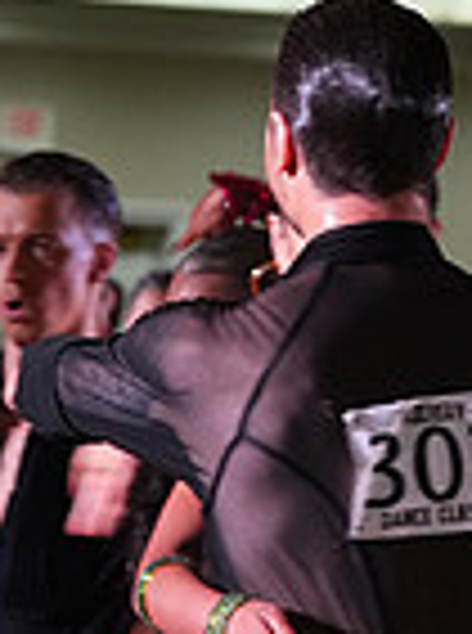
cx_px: 245
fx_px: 8986
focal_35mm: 492
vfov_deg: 4.0
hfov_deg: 3.0
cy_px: 1097
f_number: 5.6
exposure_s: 1/200
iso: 4000
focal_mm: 124
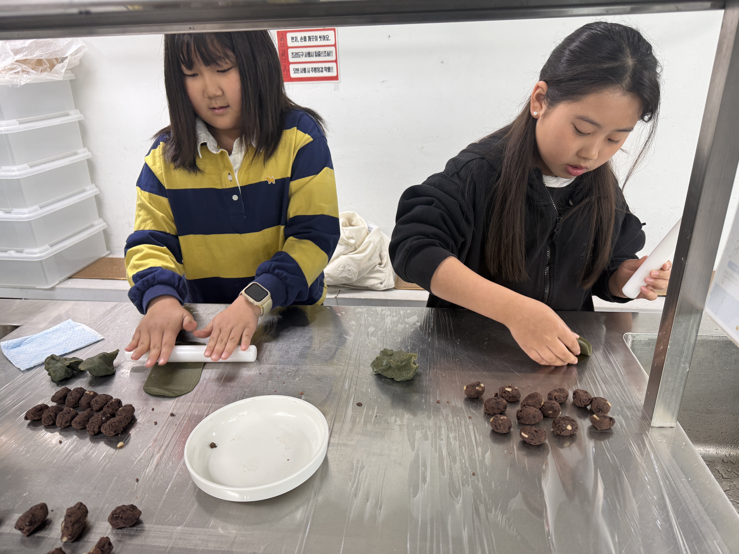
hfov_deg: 71.6
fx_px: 512
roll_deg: +0.1
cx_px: 370
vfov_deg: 56.8
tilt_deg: -24.5
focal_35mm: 24
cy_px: 277
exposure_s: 1/60
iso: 125
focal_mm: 6.76
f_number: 1.78
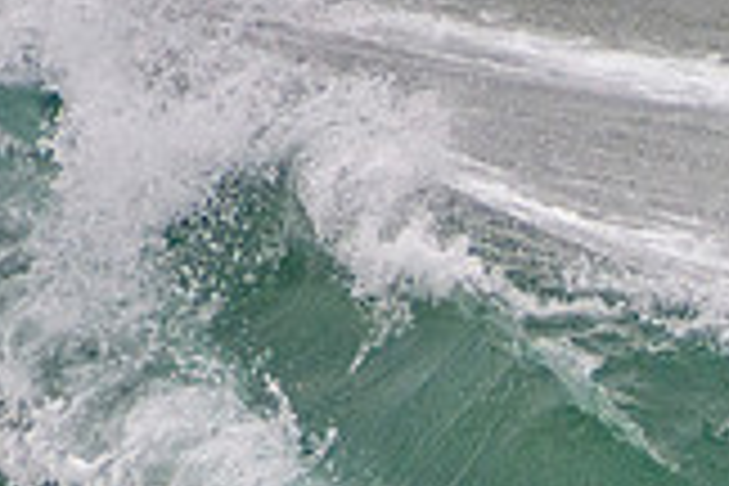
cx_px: 936
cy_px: 785
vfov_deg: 0.6
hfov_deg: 1.0
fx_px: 43413
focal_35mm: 2144
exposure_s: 1/800
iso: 1100
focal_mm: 400
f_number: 5.6
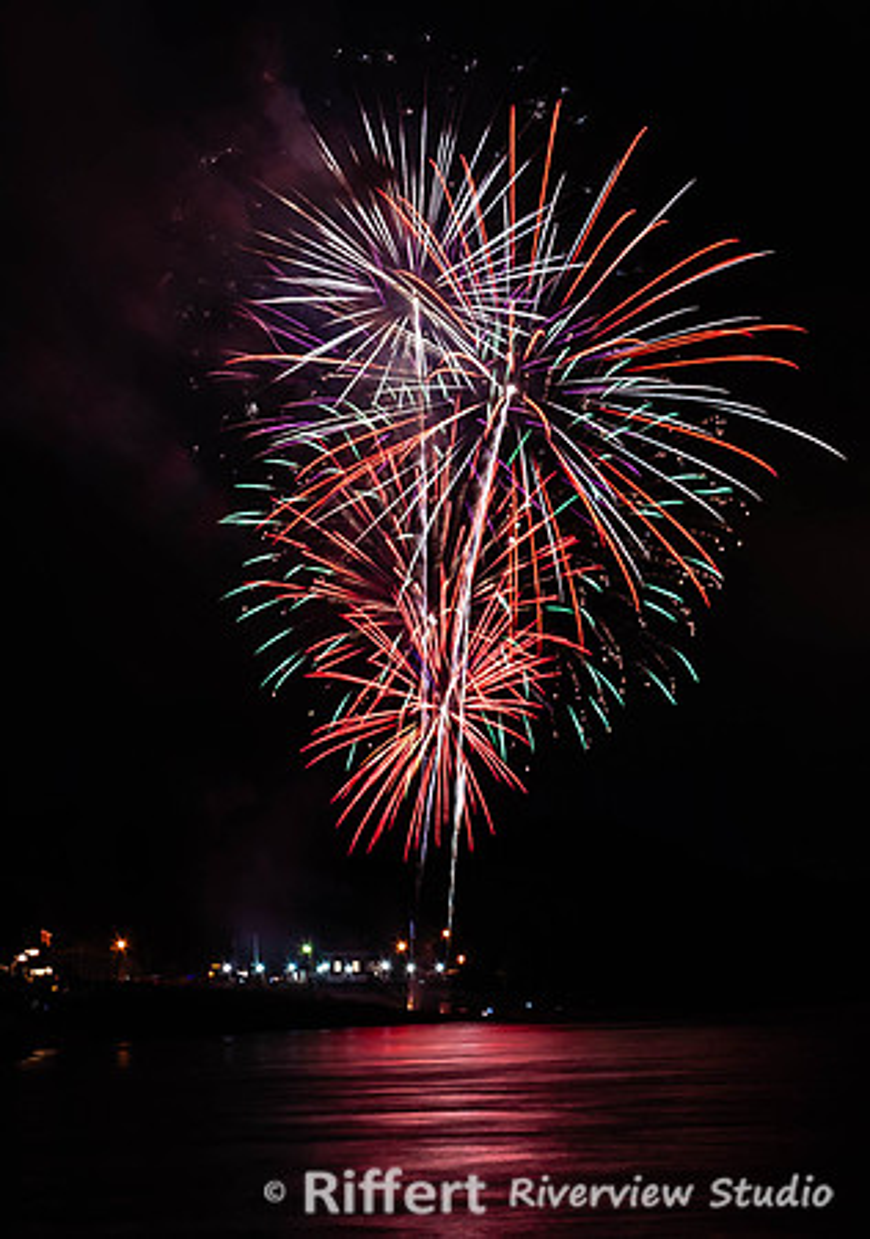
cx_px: 959
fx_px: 7587
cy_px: 576
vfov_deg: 9.3
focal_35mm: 217
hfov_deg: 6.5
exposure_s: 13
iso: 100
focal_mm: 75
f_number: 13
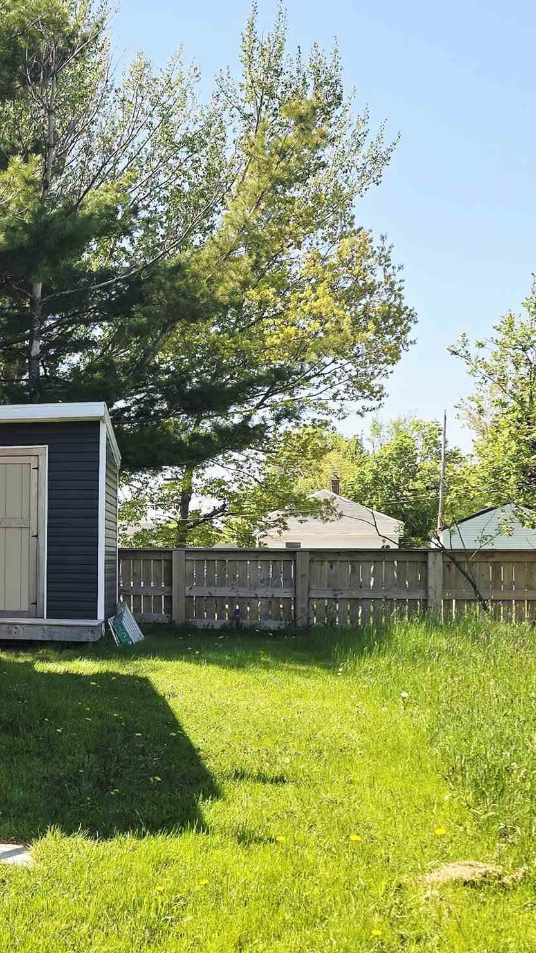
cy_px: 525
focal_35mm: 52
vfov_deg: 39.8
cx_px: -91
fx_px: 1313
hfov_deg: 21.6
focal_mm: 6.3
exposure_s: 1/385
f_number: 1.7
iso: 12
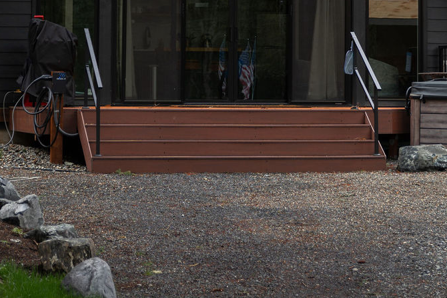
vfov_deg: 8.6
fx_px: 1950
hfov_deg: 13.1
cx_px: 282
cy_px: -125
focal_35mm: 157
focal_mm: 50
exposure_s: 1/160
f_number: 2.8
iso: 32
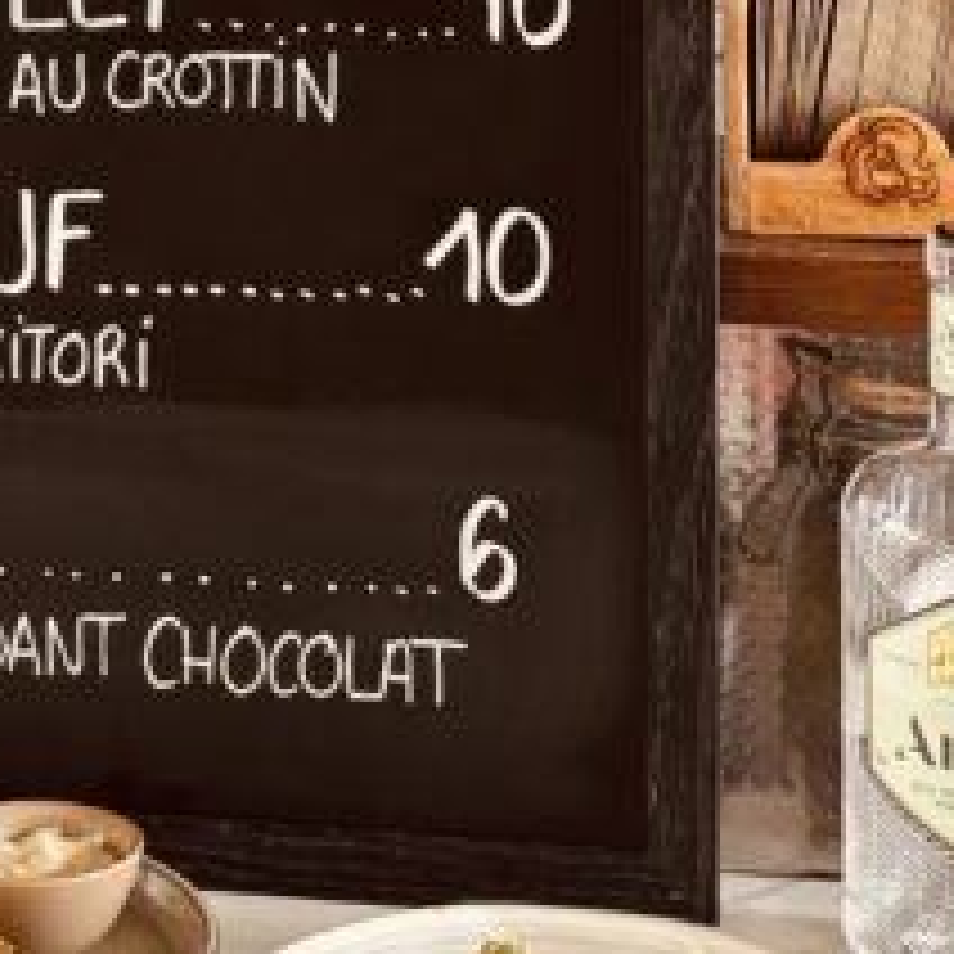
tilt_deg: +2.4
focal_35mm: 111
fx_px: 3461
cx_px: 216
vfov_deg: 14.4
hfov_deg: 15.6
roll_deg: -0.8
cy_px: -558
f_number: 1.6
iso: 320
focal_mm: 5.96
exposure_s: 1/60
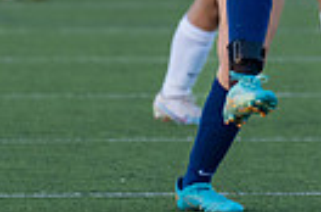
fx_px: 12448
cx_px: 204
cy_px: -162
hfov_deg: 1.5
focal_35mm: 1401
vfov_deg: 1.0
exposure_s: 1/1250
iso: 500
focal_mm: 200
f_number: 2.8
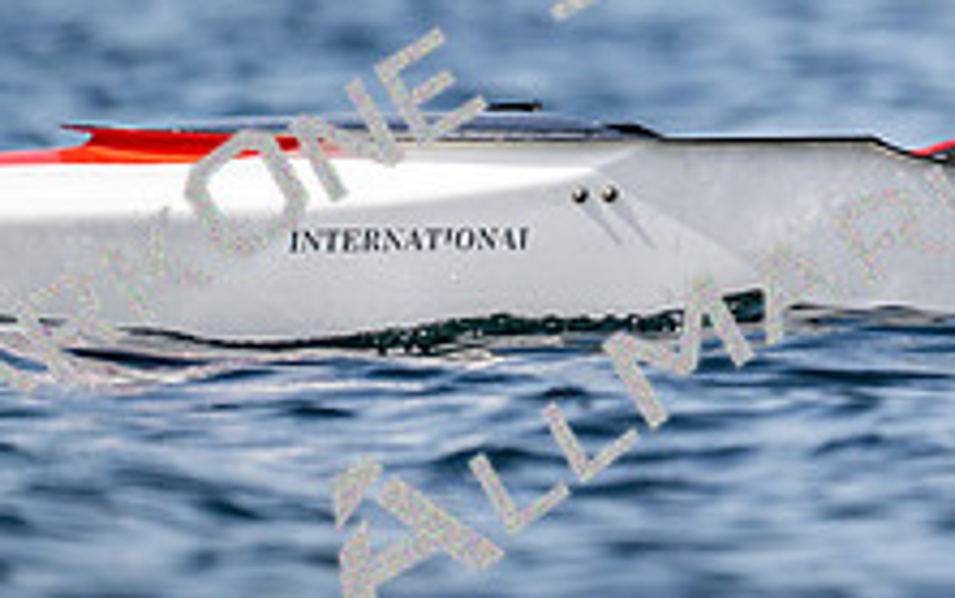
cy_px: -19
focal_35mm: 1064
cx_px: 1205
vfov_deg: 1.2
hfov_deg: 2.0
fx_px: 27707
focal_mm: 400
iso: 180
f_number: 4.5
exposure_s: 1/2500
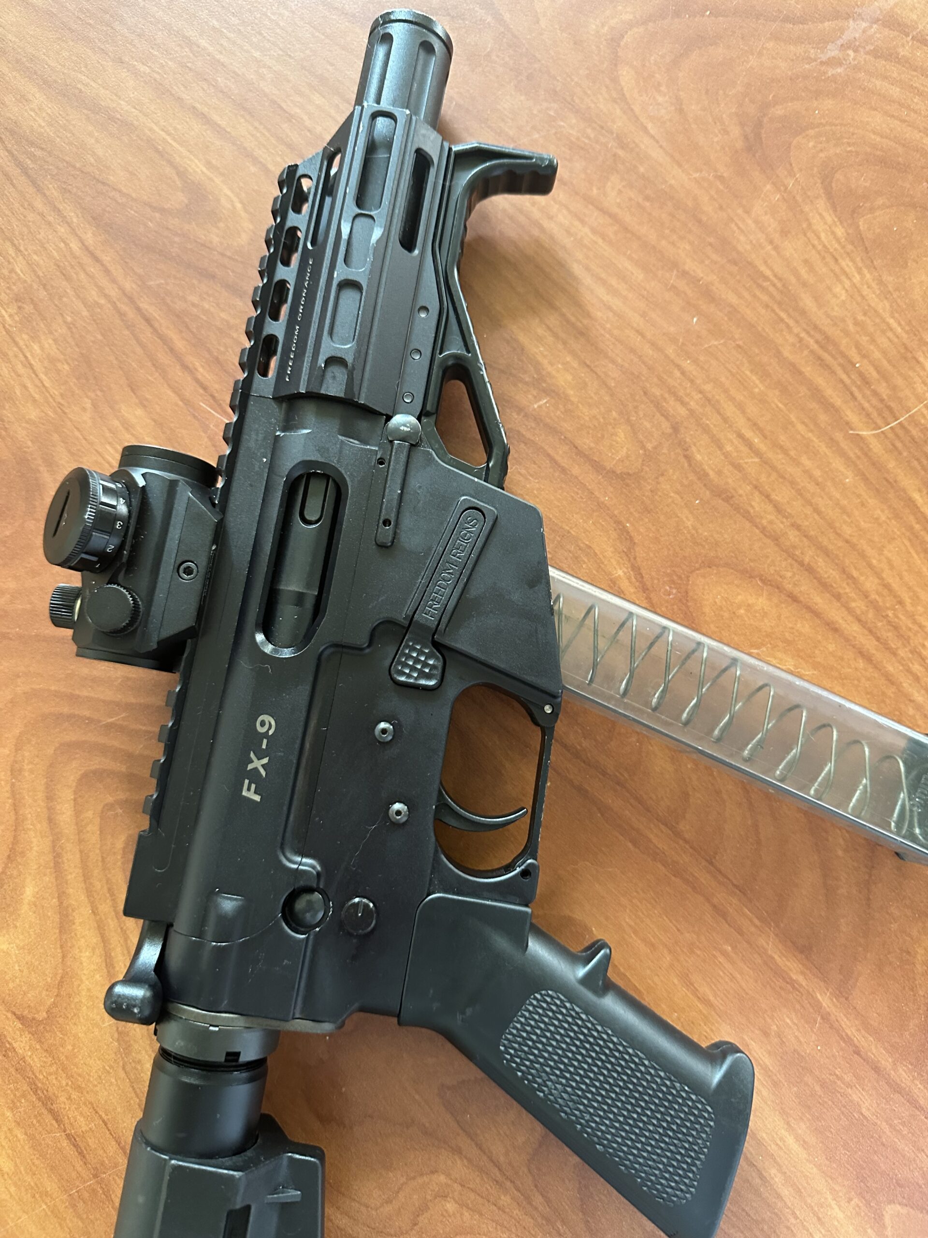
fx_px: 858
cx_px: 464
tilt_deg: -84.3
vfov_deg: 71.6
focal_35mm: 24
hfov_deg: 56.8
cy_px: 619
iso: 500
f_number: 1.78
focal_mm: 6.86
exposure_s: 1/60
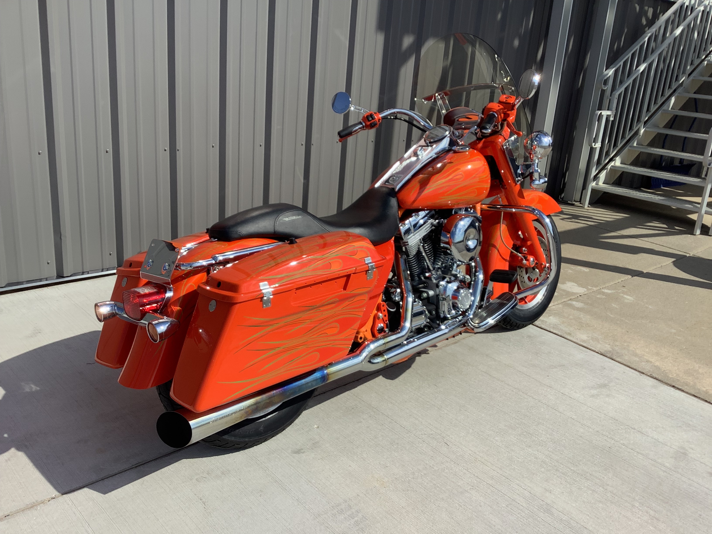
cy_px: 267
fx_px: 638
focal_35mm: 31
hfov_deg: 58.4
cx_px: 356
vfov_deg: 45.4
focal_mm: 3.3
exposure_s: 1/1852
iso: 25
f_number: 2.4
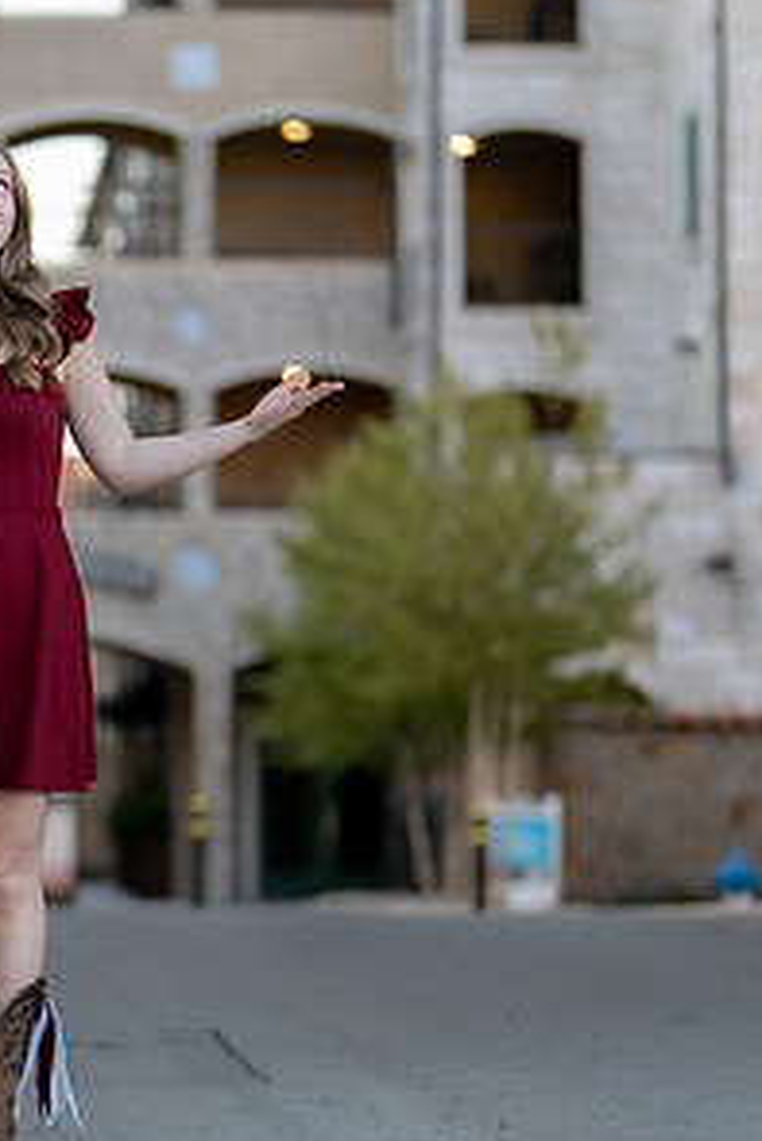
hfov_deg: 8.2
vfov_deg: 12.4
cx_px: -70
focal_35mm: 166
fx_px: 5264
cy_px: 668
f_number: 1.2
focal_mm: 50
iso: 200
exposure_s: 1/1250
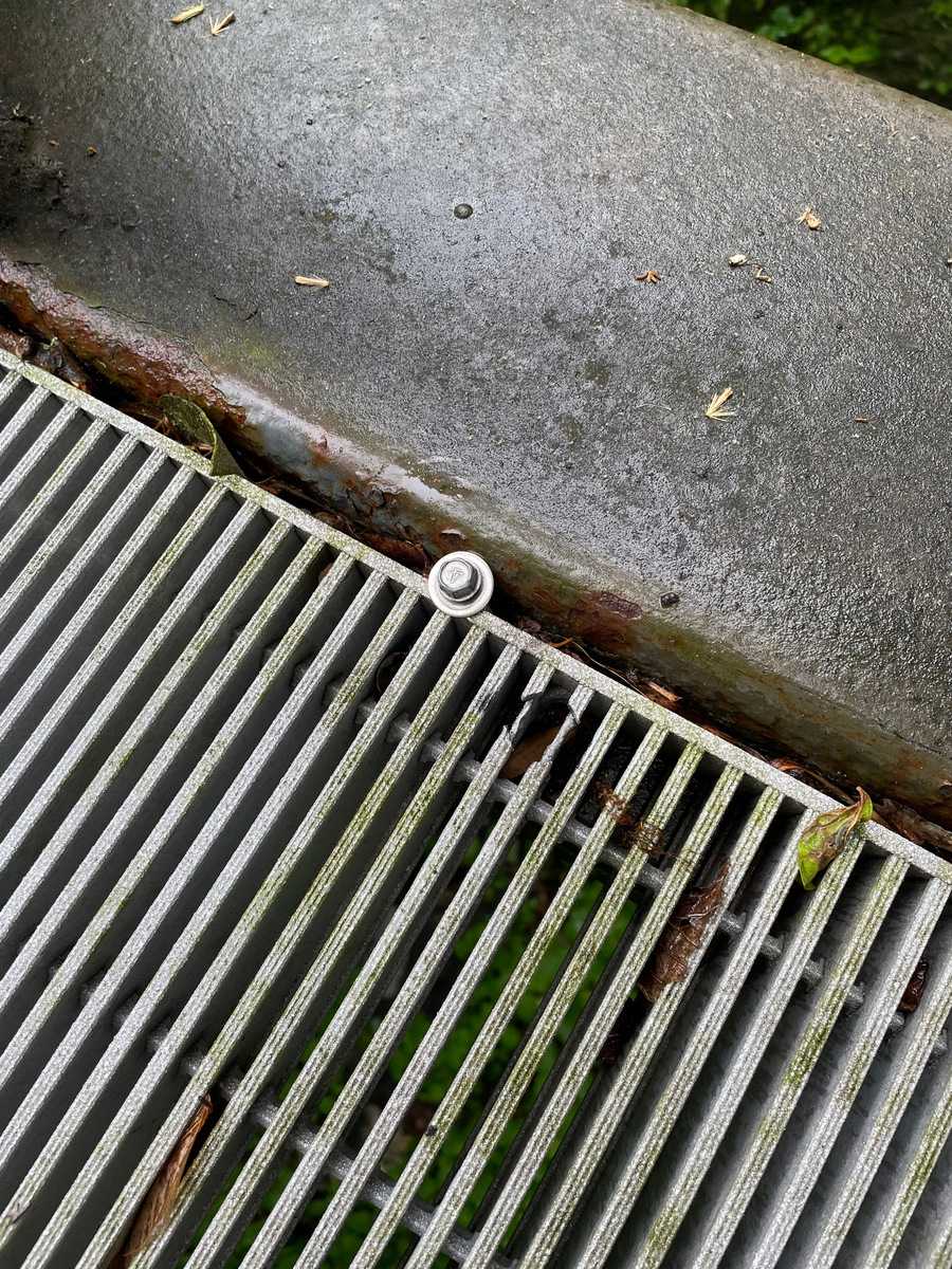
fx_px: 953
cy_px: 634
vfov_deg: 67.3
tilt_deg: -72.0
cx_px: 476
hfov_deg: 53.1
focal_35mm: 26
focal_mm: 4.2
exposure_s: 1/121
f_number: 1.6
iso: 32
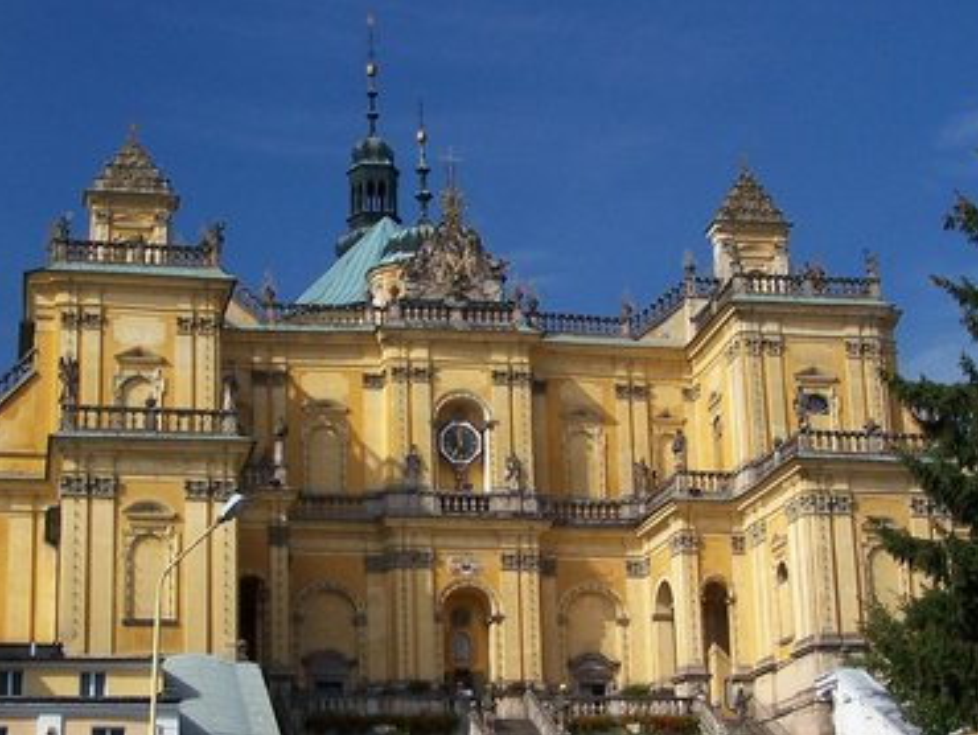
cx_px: 431
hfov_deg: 29.8
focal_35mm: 65
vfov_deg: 22.5
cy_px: 468
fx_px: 1838
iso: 100
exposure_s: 1/500
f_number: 2.9
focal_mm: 7.1
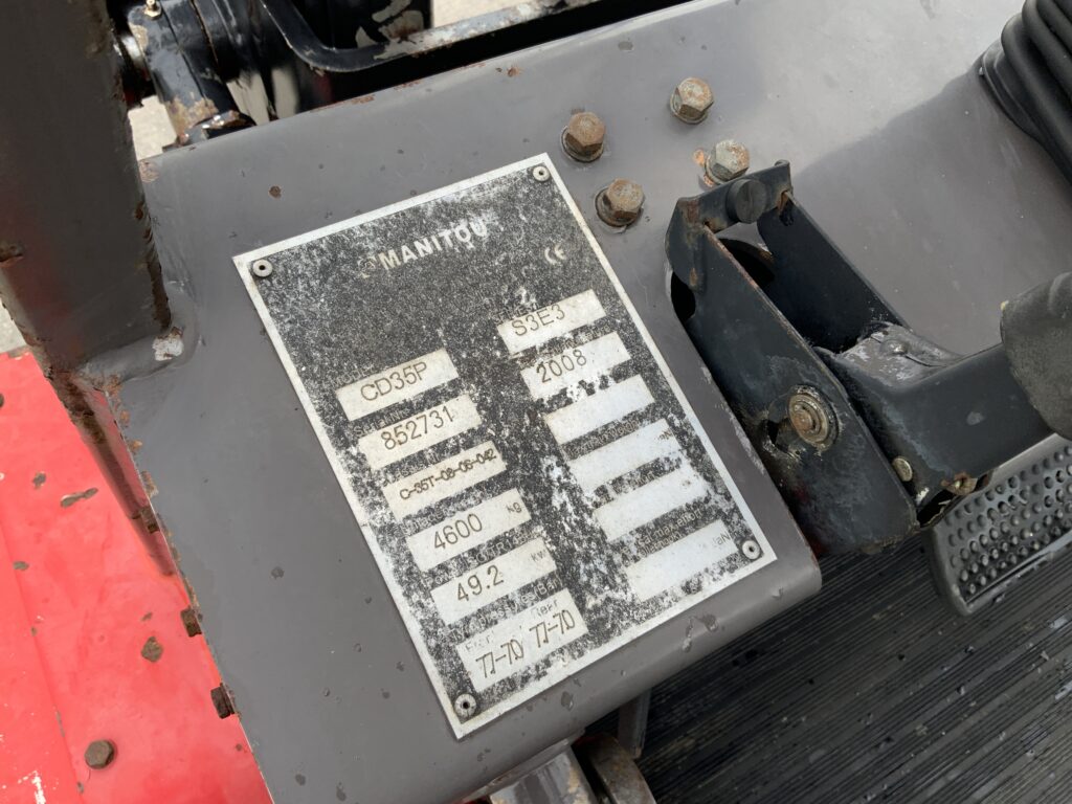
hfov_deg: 61.7
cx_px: 536
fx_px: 898
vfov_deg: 48.2
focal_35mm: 29
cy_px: 402
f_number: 1.8
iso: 16
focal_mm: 3
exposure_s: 1/280
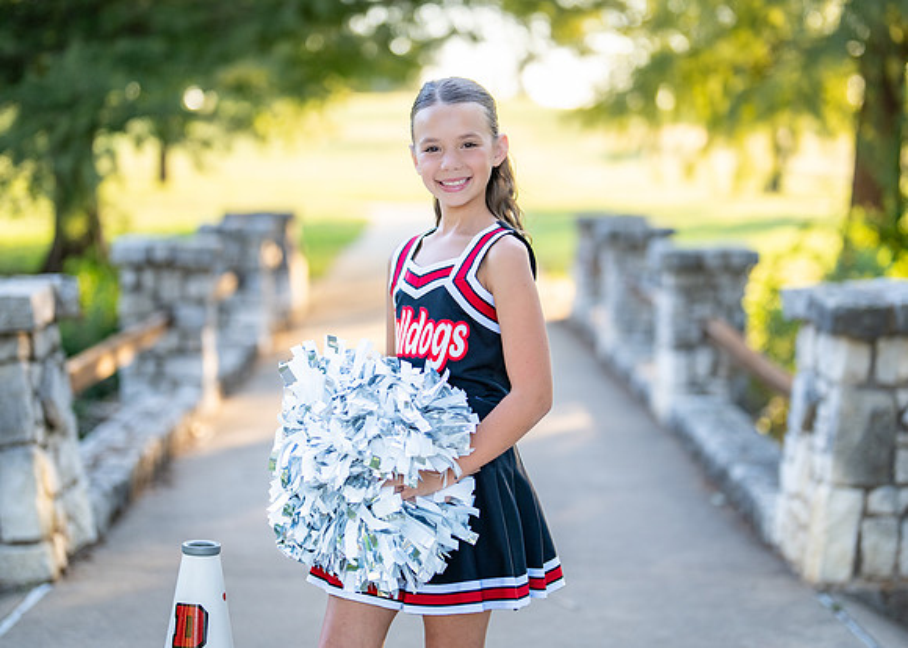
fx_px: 1720
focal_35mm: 67
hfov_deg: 29.6
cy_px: 305
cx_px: 465
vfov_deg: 21.3
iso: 200
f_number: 1.2
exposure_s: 1/1000
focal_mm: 50
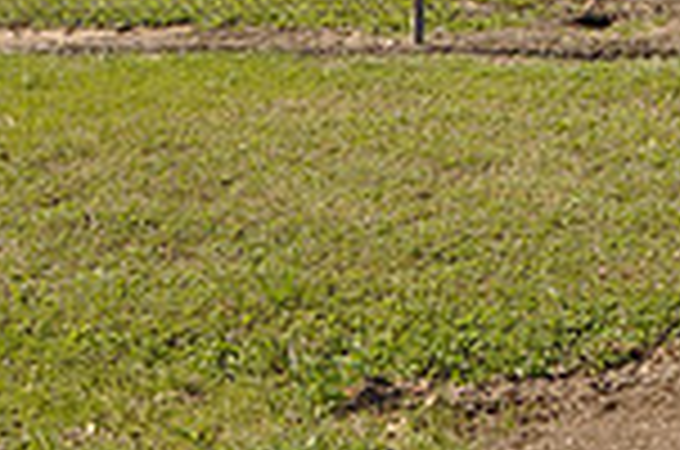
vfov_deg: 12.6
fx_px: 1960
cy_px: -182
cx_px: 1148
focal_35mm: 104
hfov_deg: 16.9
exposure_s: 1/125
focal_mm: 18
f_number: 11
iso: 200
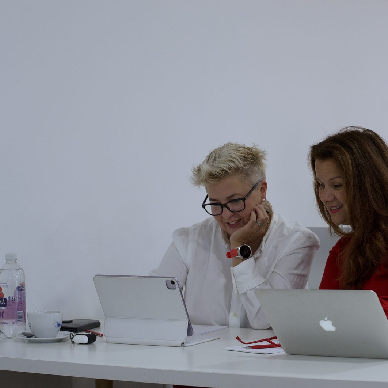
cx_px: 285
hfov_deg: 18.0
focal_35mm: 96
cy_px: 195
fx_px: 1217
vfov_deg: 18.1
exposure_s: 1/125
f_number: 2.8
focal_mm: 50
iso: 360
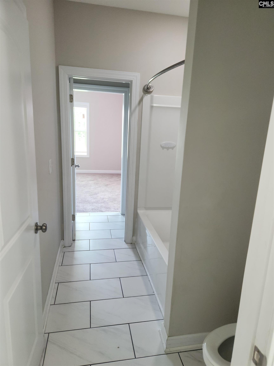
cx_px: 137
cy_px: 183
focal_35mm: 23
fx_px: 243
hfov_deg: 58.9
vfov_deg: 73.9
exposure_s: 1/40
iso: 200
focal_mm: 5.4
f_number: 1.8
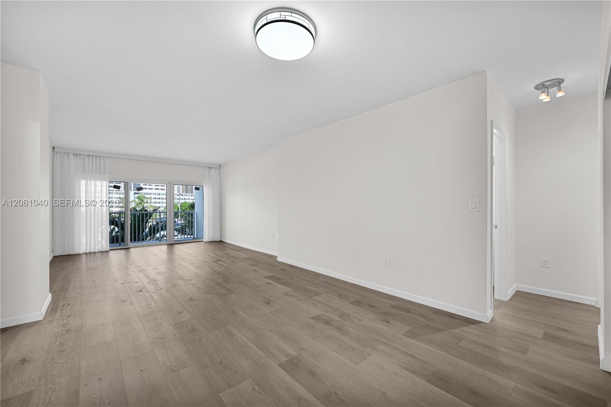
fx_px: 238
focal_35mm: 14
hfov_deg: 104.2
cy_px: 204
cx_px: 306
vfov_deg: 81.2
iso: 100
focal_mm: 14
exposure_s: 1/15
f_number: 4
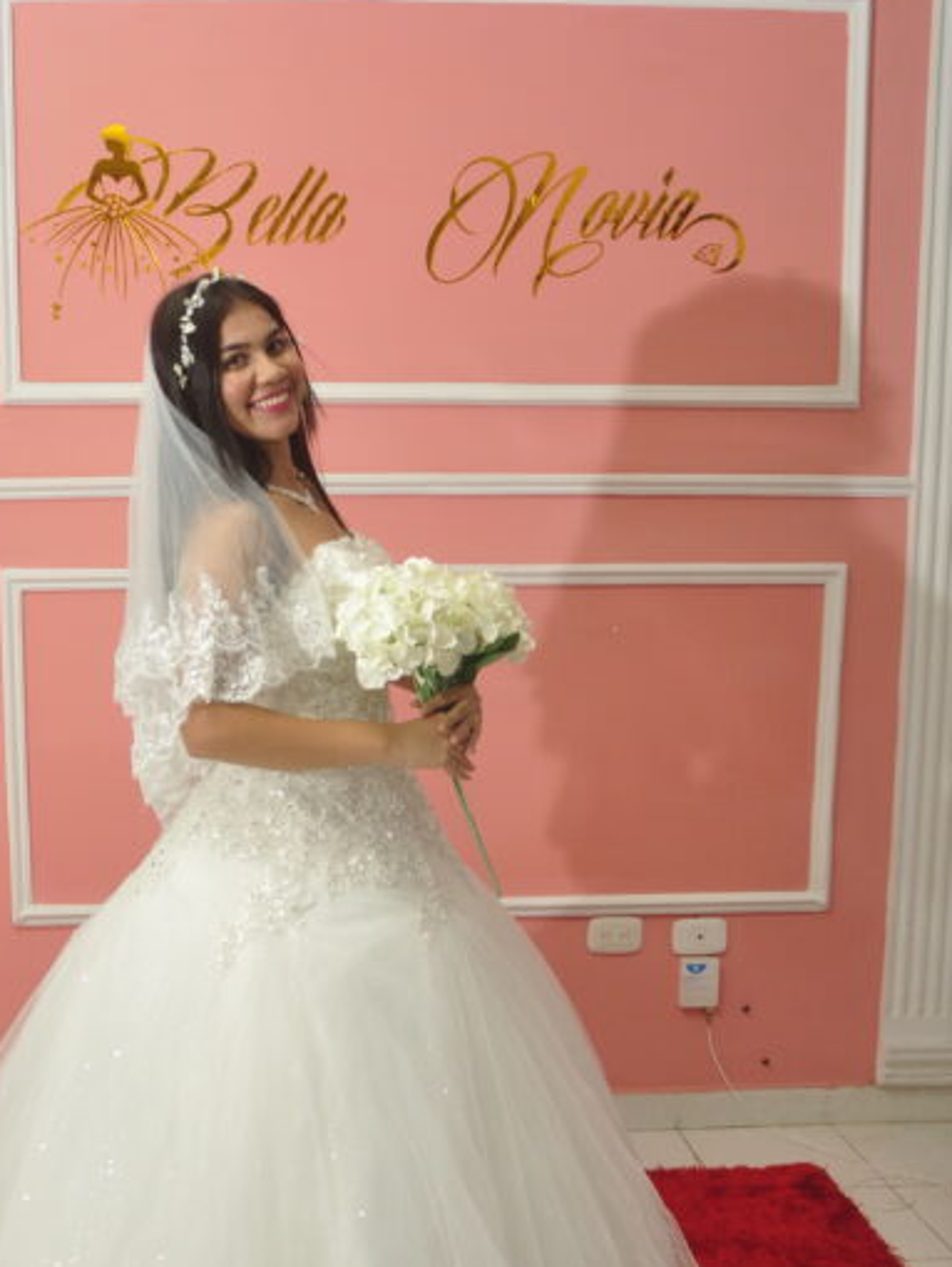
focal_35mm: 102
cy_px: 771
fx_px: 3737
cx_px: 278
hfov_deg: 14.5
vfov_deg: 19.2
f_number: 5
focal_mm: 40
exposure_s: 1/125
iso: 400
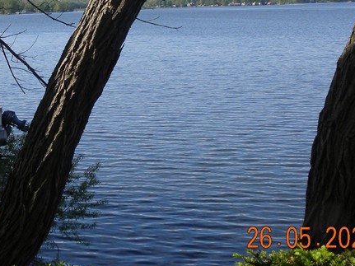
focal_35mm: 88
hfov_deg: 22.0
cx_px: 84
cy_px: -13
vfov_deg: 16.4
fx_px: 902
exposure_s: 1/235
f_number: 5.6
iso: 64
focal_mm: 6.6
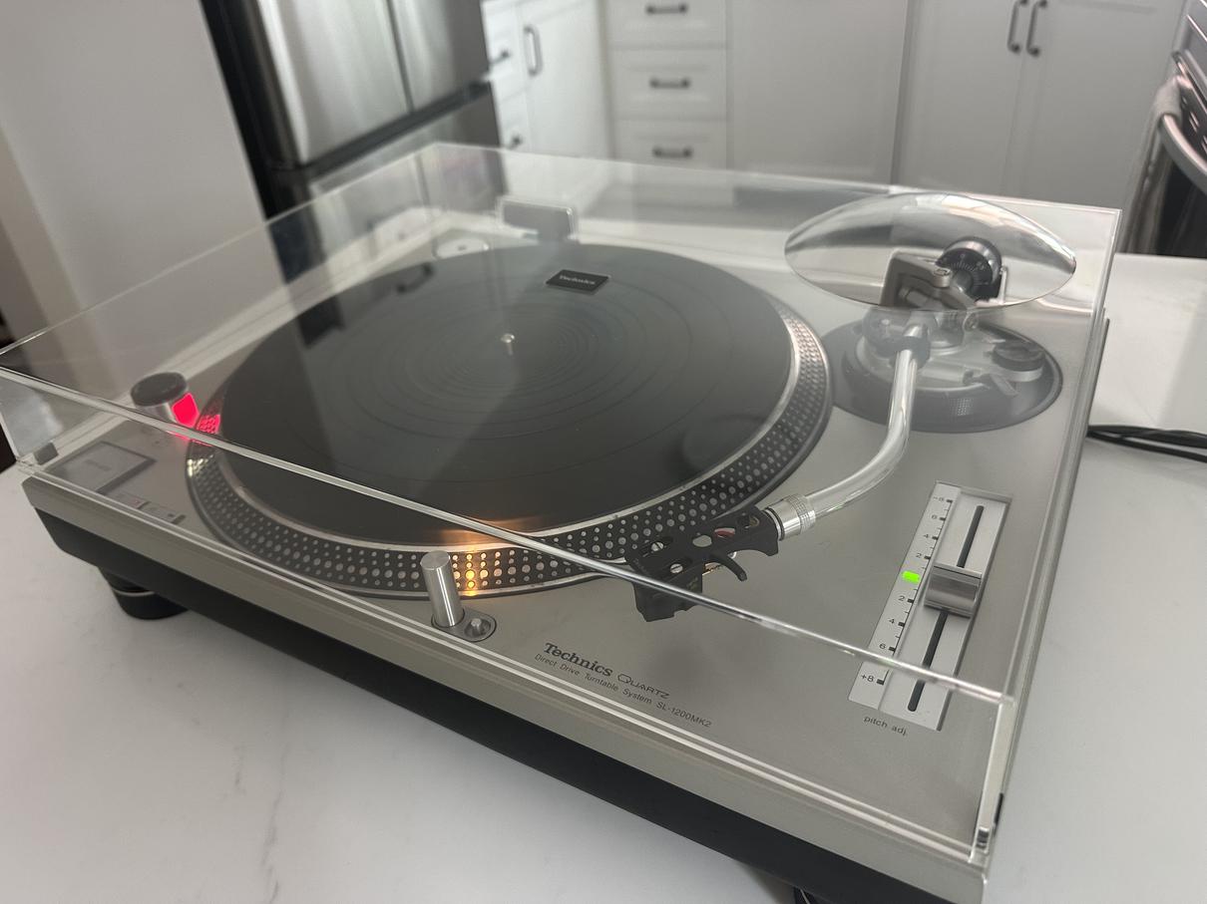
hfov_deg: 71.6
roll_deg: +6.5
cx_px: 604
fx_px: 837
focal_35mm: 24
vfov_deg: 56.8
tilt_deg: -34.1
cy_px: 452
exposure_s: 1/51
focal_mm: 6.86
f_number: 1.78
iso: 250
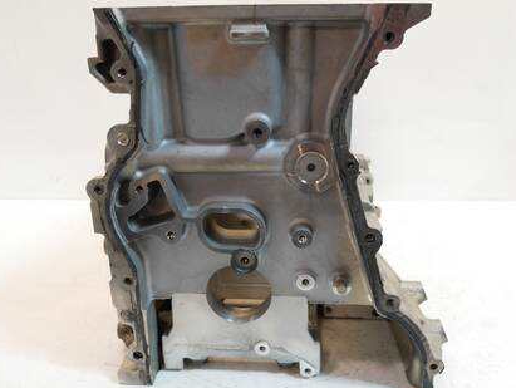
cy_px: 185
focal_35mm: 28
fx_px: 418
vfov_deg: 49.8
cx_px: 267
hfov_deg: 63.4
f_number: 3.5
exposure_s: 1/60
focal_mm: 12
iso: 400
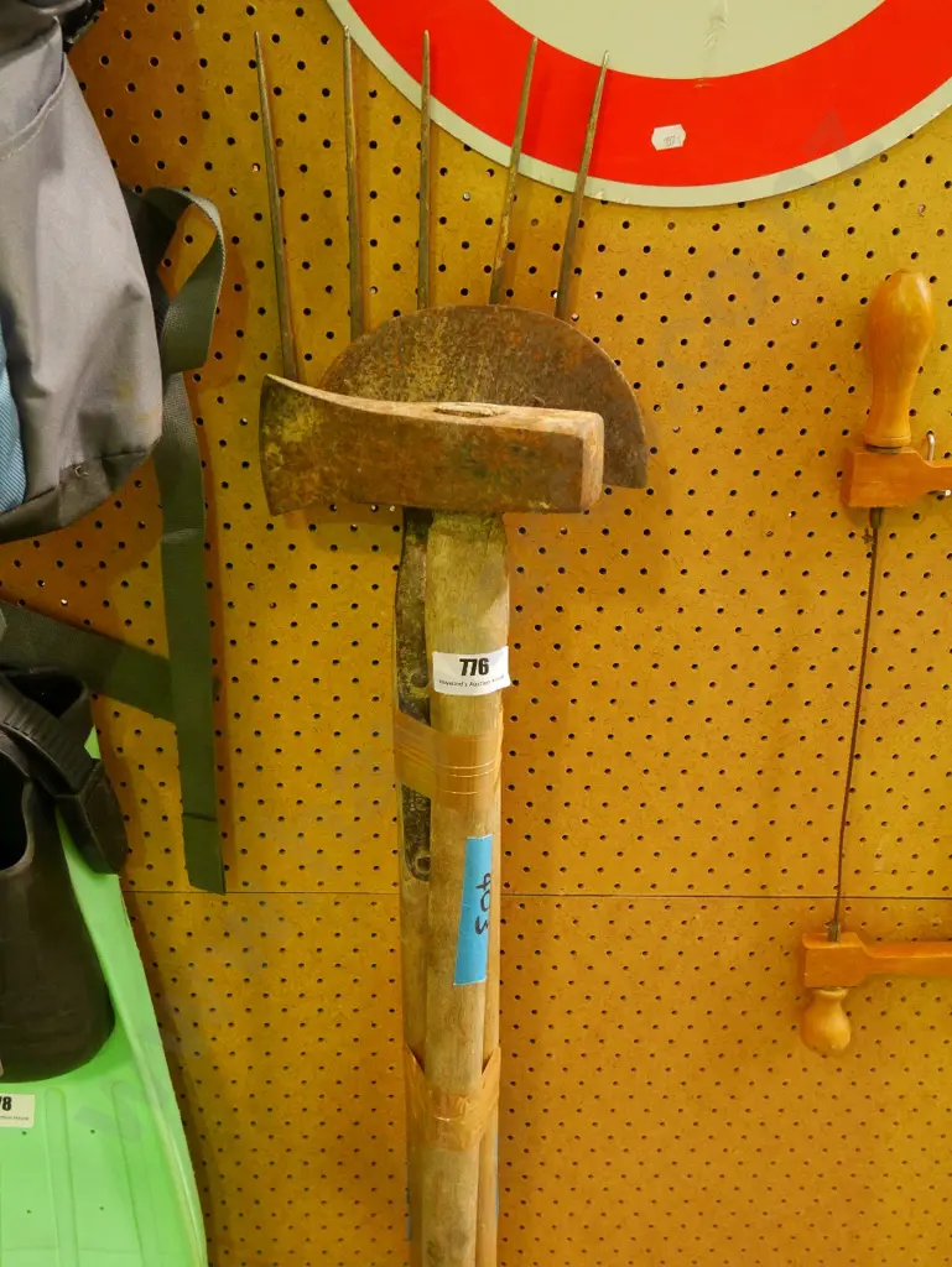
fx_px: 1246
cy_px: 634
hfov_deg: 41.8
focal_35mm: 34
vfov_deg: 53.9
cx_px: 476
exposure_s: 1/25
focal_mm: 17
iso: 3200
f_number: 4
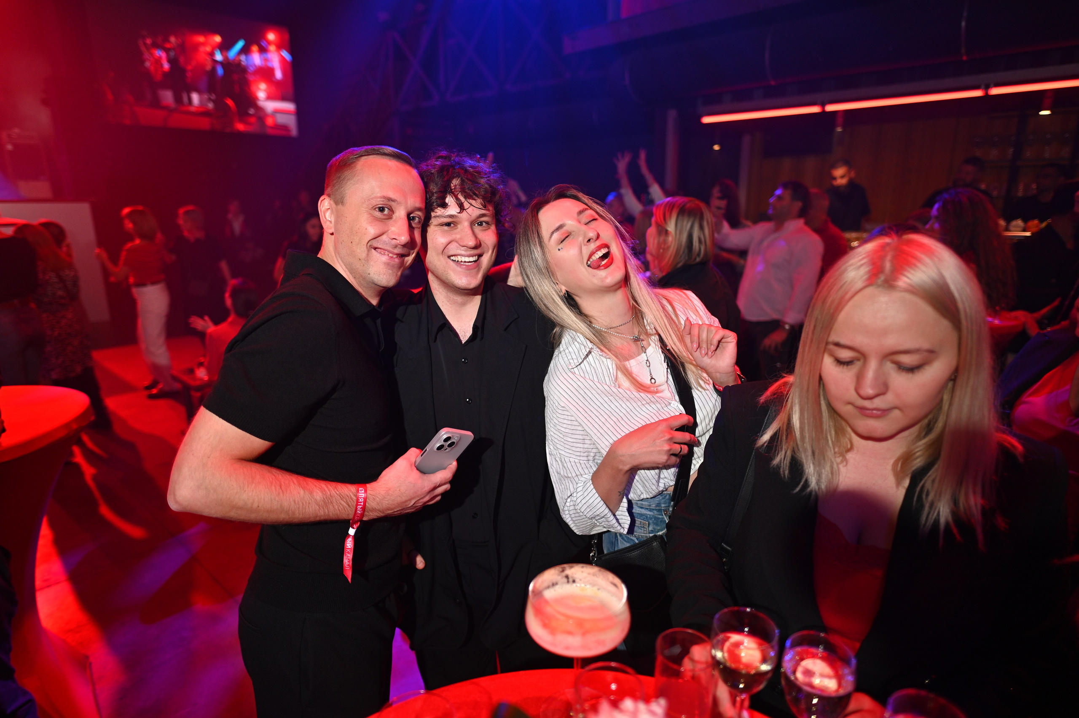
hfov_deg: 84.0
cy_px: 359
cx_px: 540
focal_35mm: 20
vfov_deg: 61.9
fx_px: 599
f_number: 1.8
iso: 200
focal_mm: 20
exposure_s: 1/200
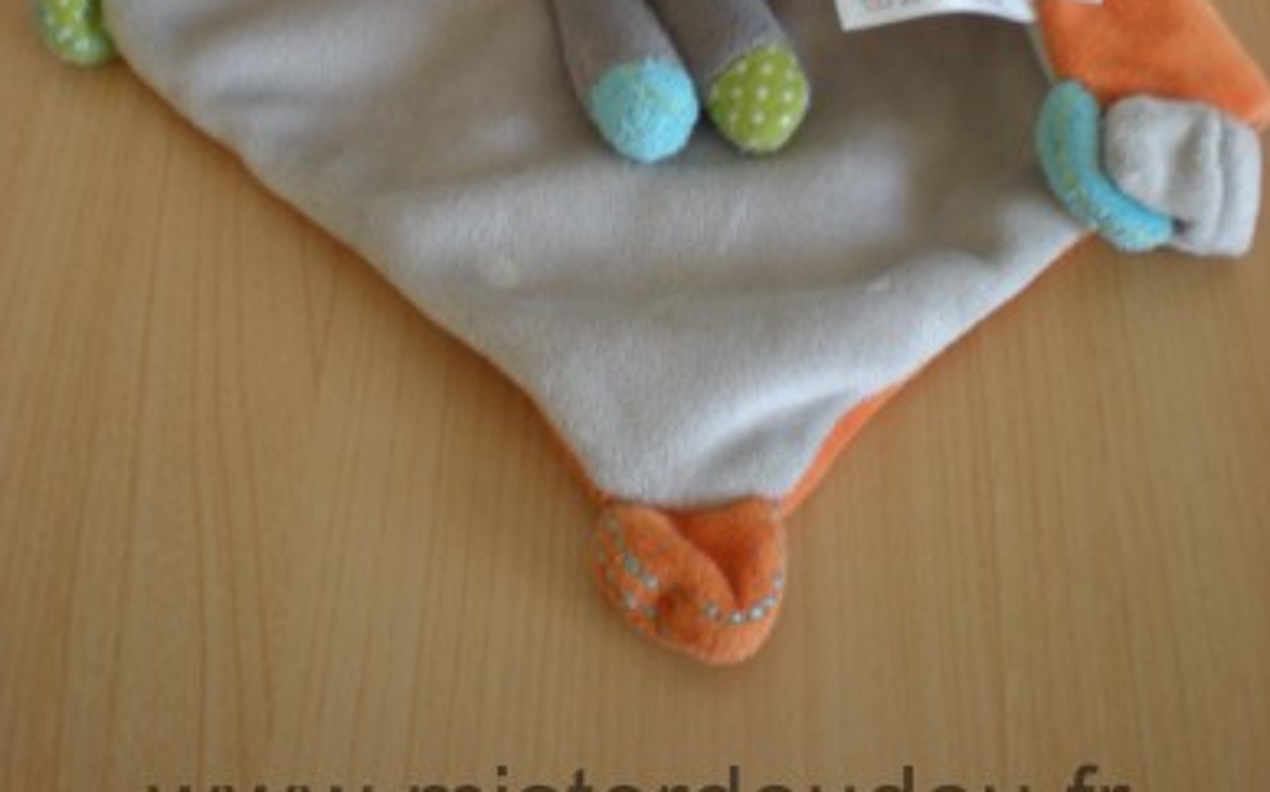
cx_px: 635
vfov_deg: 23.1
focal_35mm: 54
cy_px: 20
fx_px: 1868
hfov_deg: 37.6
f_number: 3.1
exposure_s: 1/10.8
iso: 64
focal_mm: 6.3
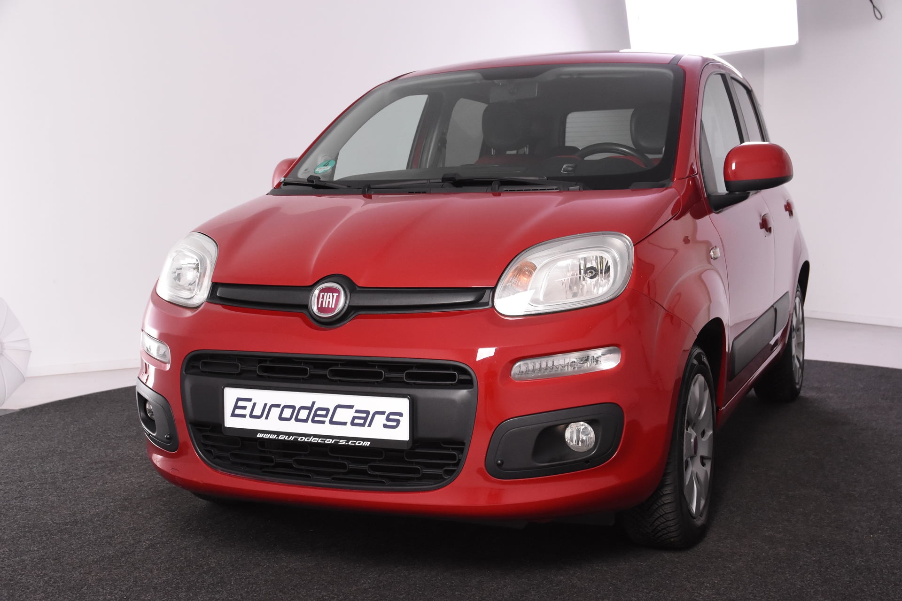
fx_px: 1165
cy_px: 300
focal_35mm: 46
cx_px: 451
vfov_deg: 28.9
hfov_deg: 42.3
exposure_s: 1/50
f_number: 7.1
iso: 1600
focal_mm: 31
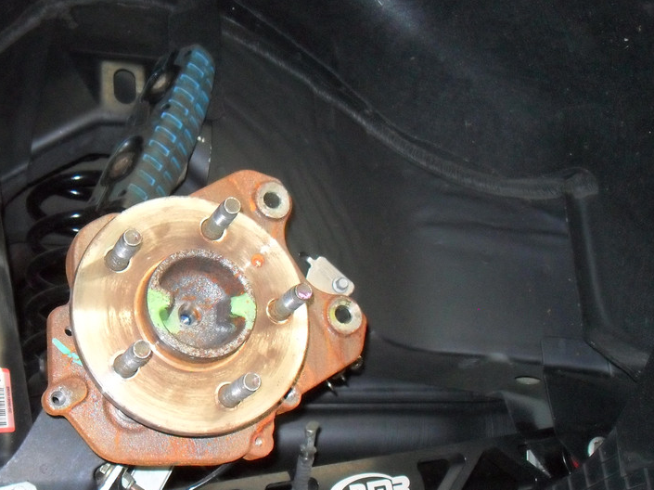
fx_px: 1001
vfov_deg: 27.4
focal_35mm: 53
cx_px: 179
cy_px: 311
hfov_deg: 35.5
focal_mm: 6.2
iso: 400
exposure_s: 1/45
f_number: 2.8
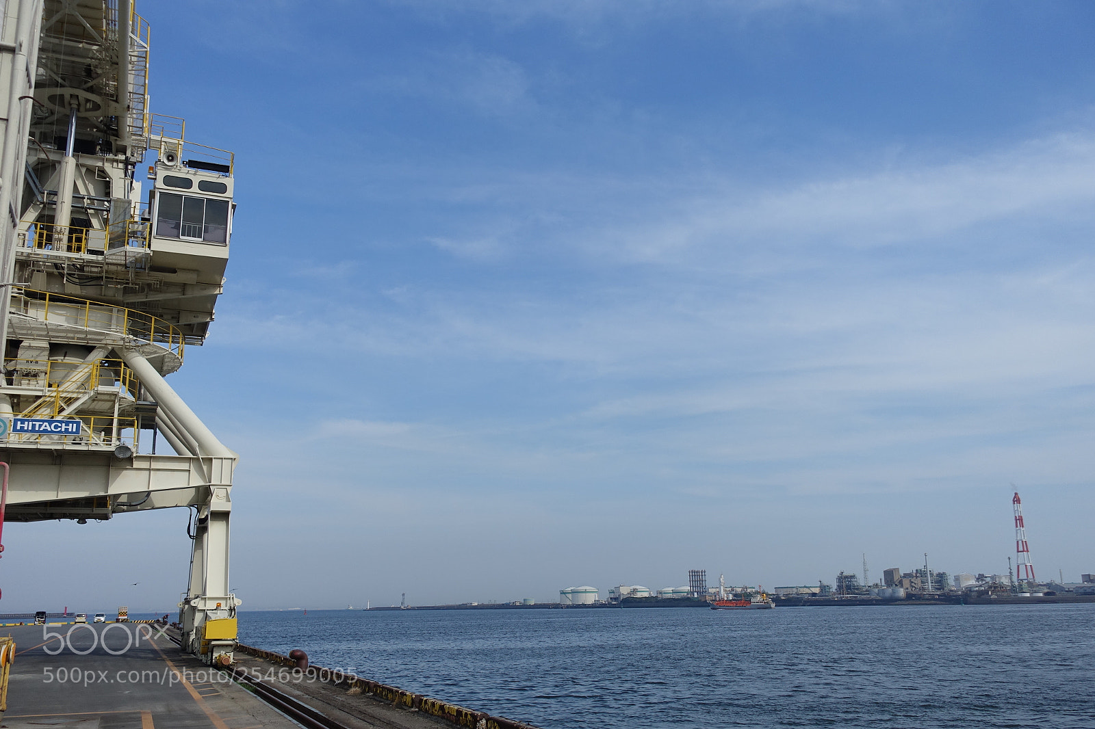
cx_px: 548
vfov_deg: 41.1
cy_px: 364
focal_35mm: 32
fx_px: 973
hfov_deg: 58.7
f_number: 2.8
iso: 125
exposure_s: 1/400
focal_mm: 11.69
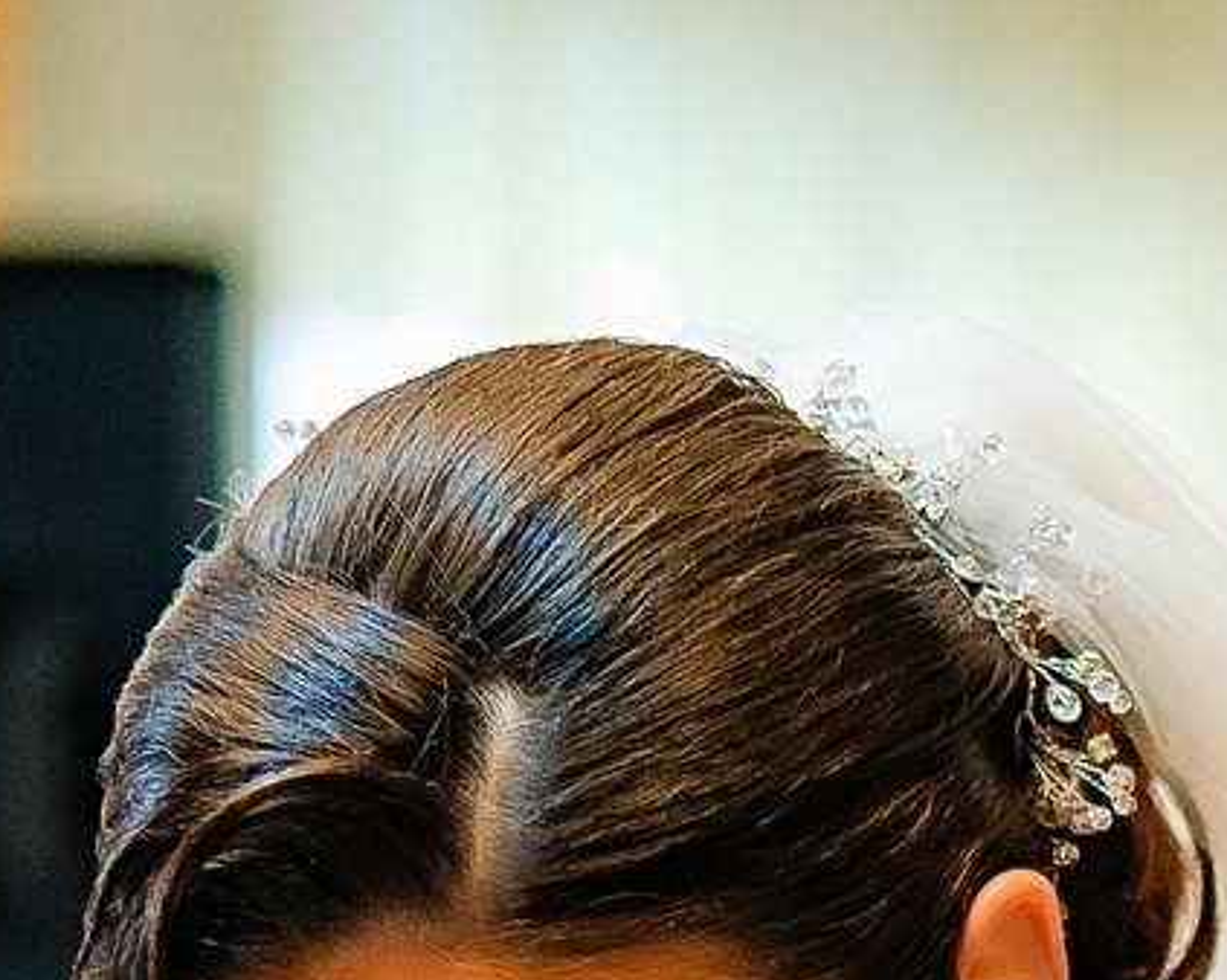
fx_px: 10309
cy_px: 2141
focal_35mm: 284
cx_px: 1865
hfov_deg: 6.7
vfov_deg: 5.3
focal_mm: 50
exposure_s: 1/200
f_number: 1.4
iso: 800
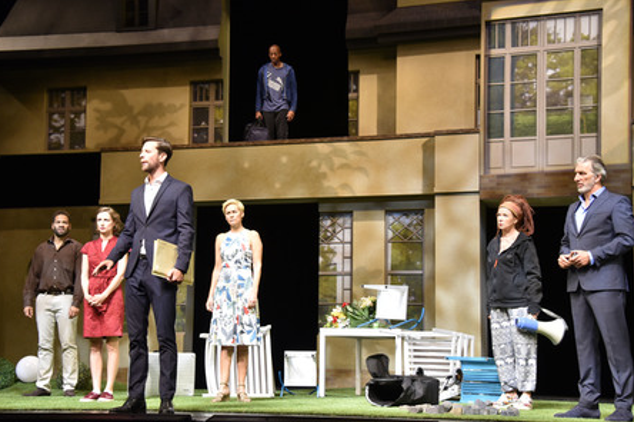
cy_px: 213
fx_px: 1161
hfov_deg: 30.5
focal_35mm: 66
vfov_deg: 20.6
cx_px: 313
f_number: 6.3
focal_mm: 65
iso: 1250
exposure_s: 1/125
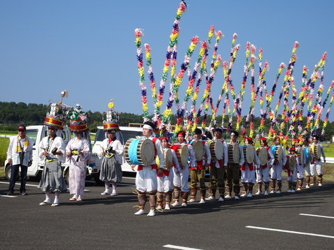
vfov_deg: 24.4
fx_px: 579
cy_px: 125
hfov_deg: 32.2
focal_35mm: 60
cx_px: 167
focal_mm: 10.23
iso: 80
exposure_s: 1/640
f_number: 4.5
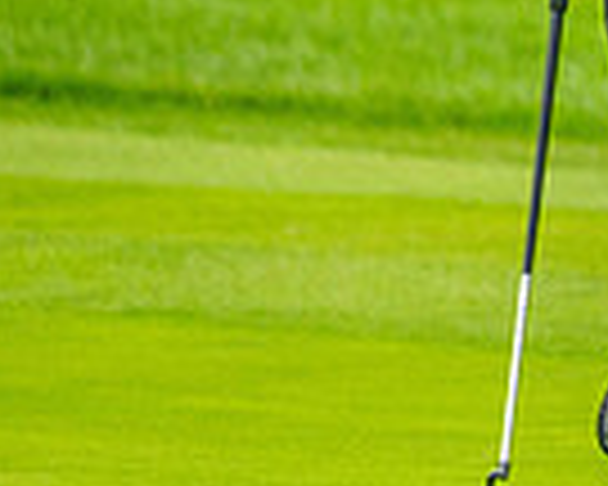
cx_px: 1284
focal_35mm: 1207
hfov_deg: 1.6
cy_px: -227
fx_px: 21719
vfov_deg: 1.3
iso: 800
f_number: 4
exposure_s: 1/1250
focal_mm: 300
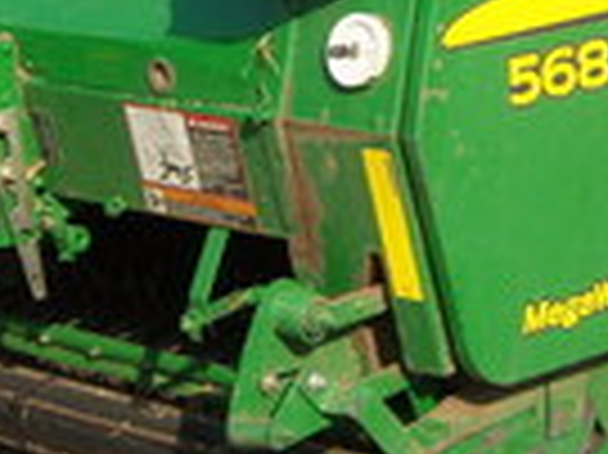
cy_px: 4
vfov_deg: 10.1
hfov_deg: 13.6
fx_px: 2545
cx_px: 464
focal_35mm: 145
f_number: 4.8
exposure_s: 1/320
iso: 80
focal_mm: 7.5
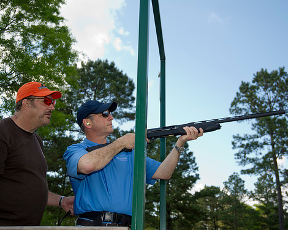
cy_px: 115
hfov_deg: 42.0
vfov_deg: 34.2
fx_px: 375
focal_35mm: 44
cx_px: 148
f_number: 5
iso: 100
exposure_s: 1/200
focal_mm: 38
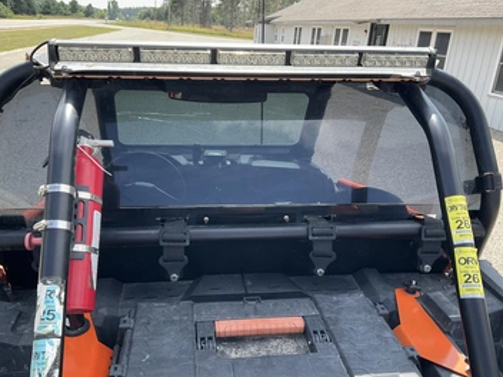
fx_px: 480
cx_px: 250
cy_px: 213
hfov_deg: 55.4
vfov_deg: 42.9
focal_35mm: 33
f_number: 1.8
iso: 25
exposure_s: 1/478
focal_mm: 3
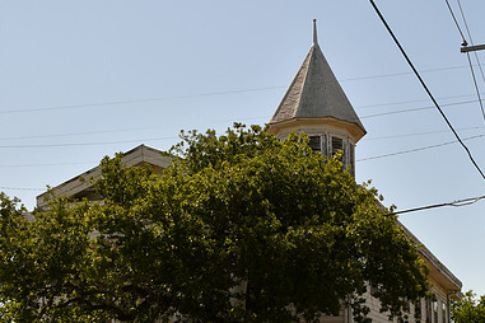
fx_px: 862
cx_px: 288
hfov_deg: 31.3
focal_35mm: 64
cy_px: 228
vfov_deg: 21.1
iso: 200
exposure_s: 1/200
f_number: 20
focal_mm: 28
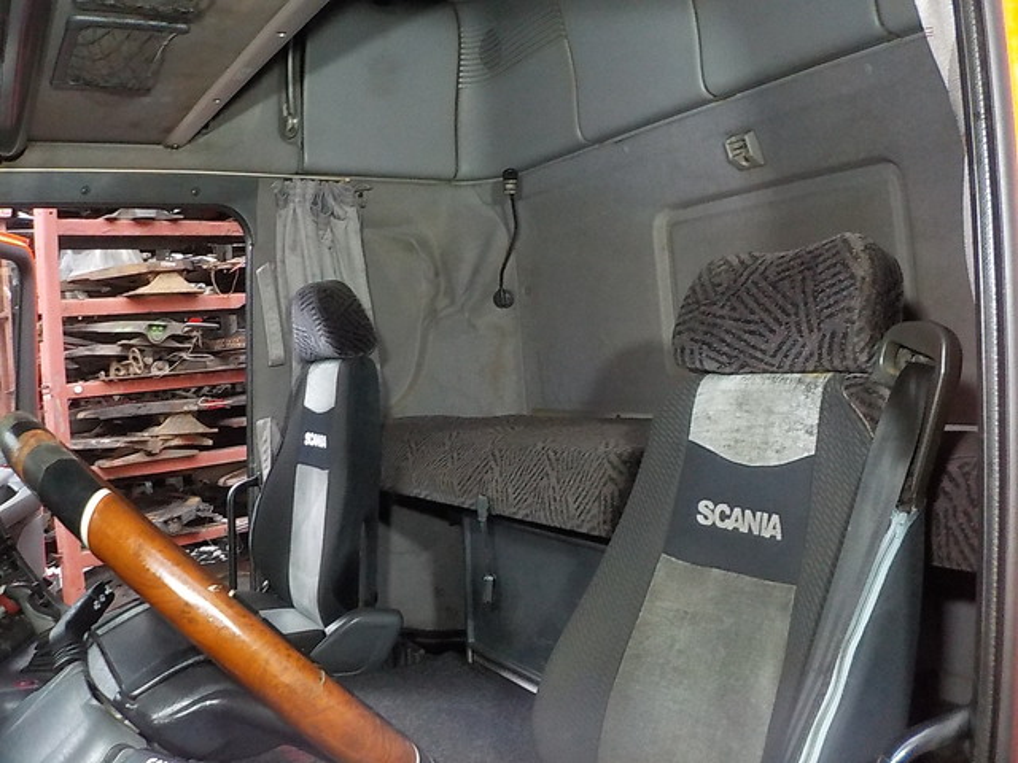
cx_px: 509
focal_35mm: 30
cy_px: 382
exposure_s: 1/50
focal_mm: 4.1
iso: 800
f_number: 3.3
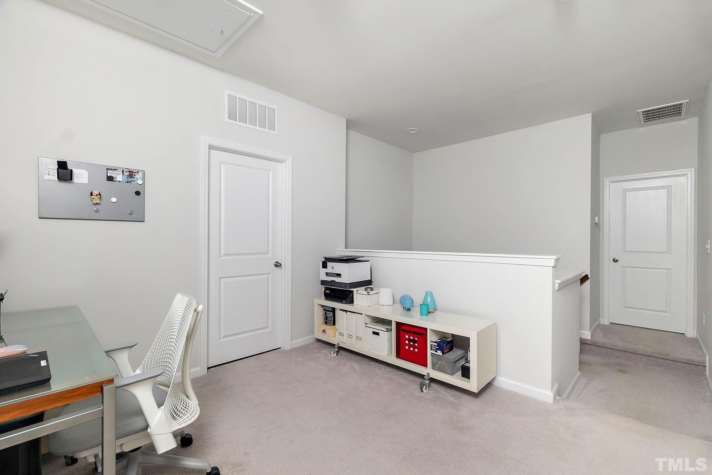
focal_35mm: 15
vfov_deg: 77.3
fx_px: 297
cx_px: 356
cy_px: 238
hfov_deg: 100.4
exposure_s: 1/100
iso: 500
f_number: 7.1
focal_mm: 10
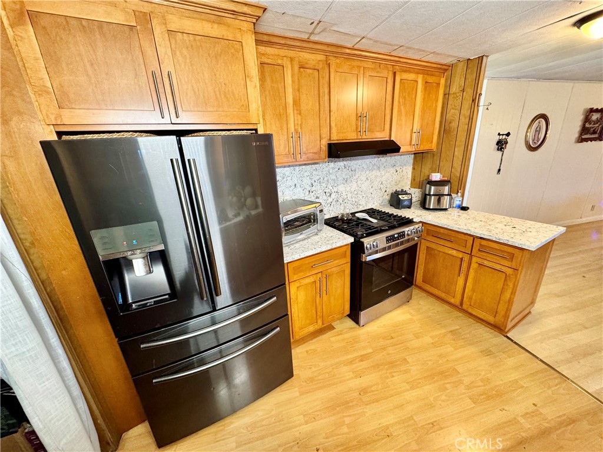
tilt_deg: -19.5
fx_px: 244
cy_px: 226
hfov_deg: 102.1
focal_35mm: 14
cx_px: 302
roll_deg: +2.6
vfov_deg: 85.7
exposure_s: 1/60
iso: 500
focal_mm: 2.22
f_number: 2.2
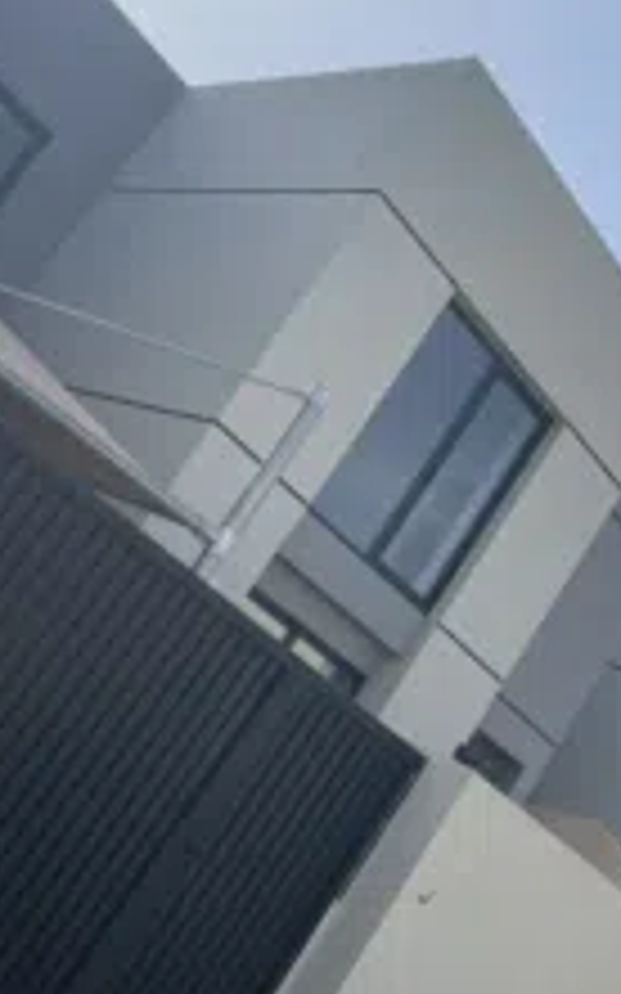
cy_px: 603
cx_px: 518
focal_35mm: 48
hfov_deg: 26.2
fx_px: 1301
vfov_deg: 41.6
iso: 32
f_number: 1.6
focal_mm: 5.1
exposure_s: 1/5618
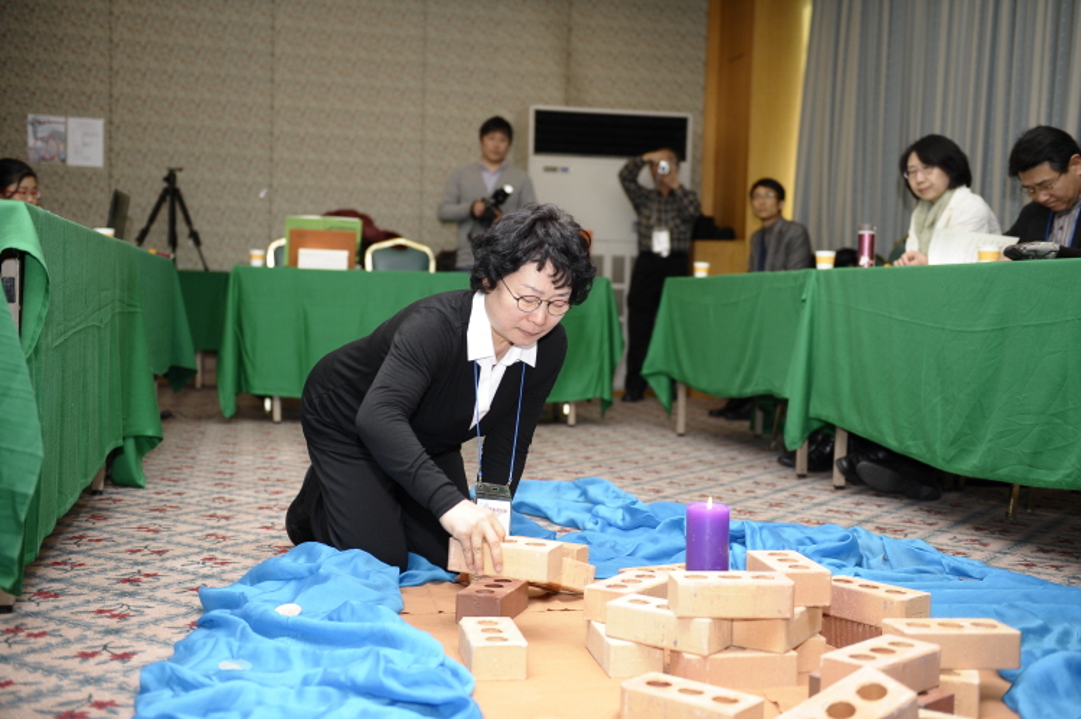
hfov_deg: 43.6
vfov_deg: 29.8
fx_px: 1350
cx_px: 540
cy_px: 360
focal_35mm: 45
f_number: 2.8
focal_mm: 45
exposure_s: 1/160
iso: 400
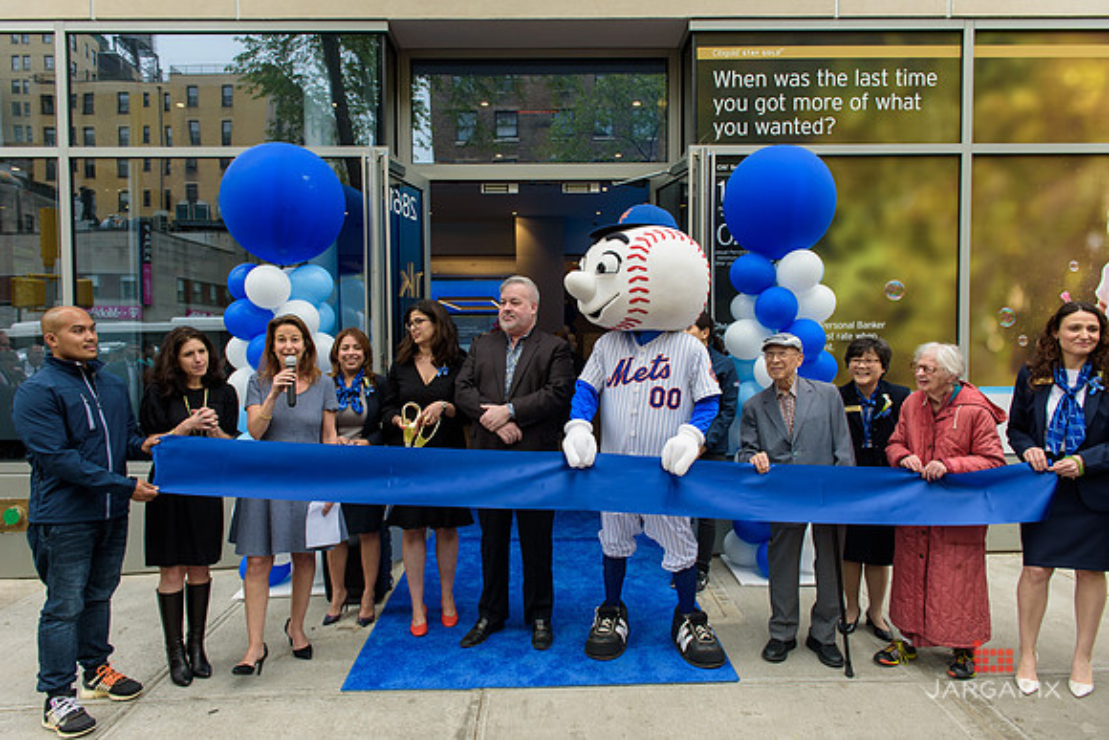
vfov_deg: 53.2
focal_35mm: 24
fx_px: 739
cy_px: 370
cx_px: 554
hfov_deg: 73.7
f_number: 5
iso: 200
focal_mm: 24
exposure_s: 1/250
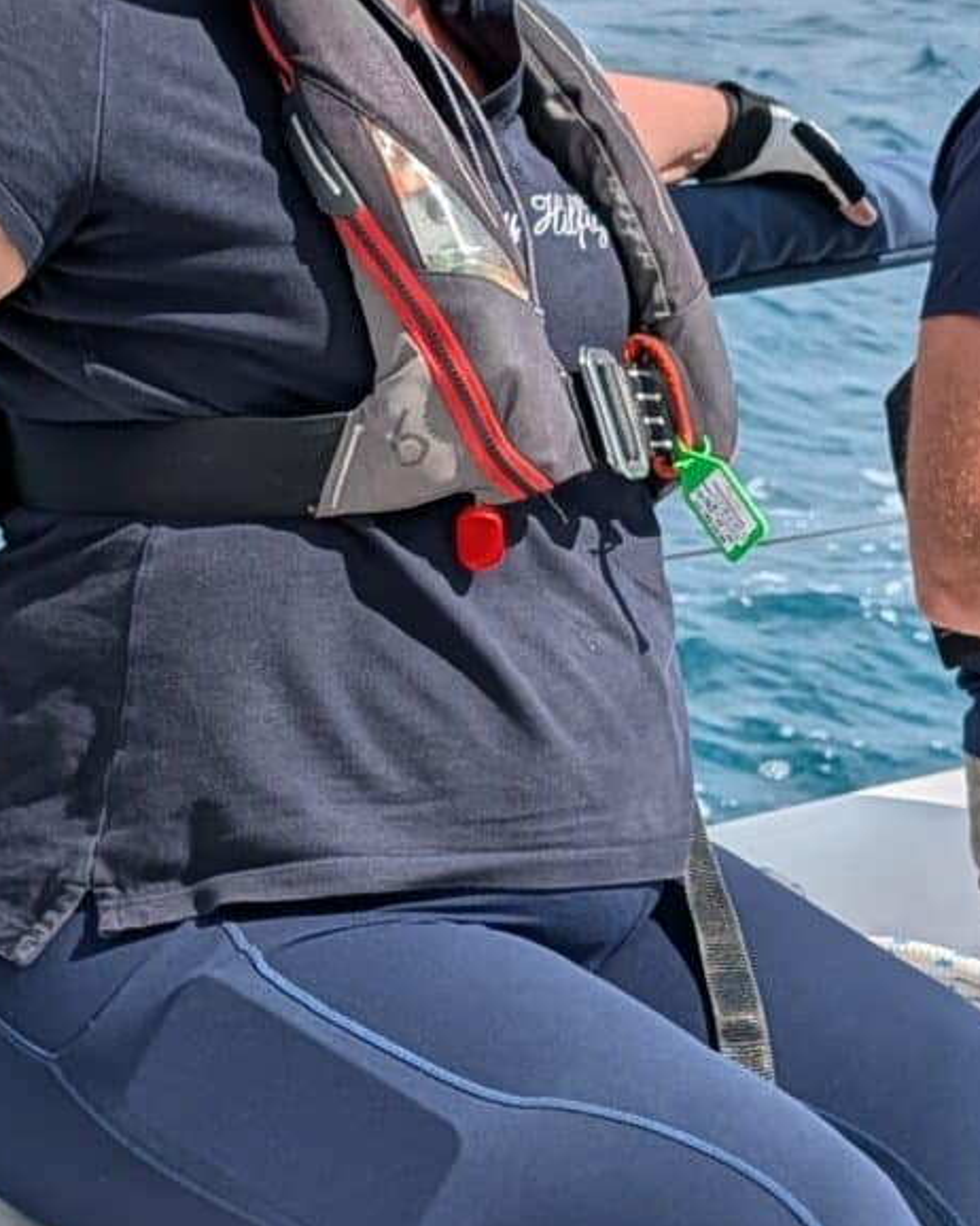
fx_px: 3773
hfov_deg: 14.8
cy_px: 579
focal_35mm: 104
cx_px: 316
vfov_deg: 18.5
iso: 21
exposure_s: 1/2392
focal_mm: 6.9
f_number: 1.68
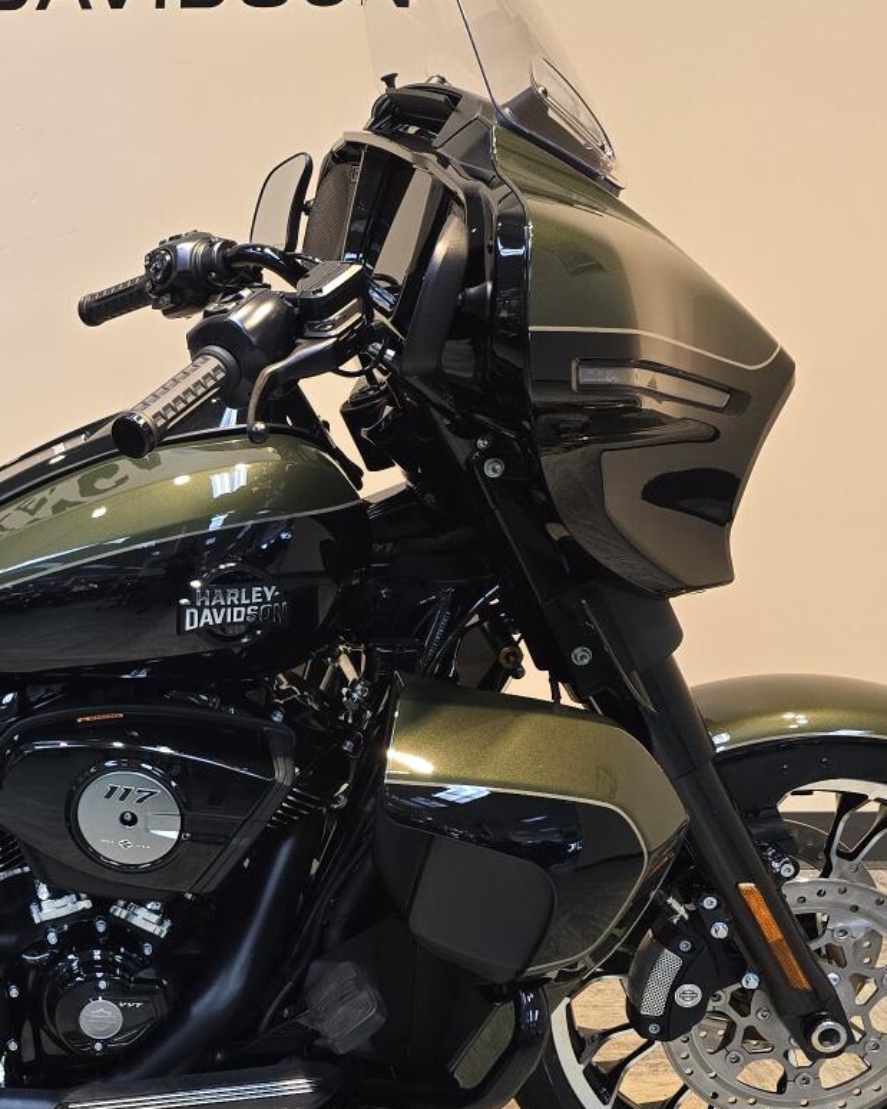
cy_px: 653
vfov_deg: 32.4
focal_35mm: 58
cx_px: -196
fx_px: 1904
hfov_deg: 23.8
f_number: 1.7
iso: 250
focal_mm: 6.3
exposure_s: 1/120
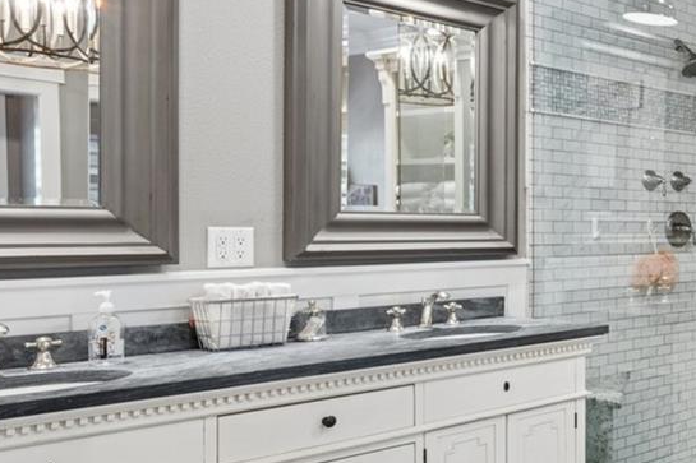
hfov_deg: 34.3
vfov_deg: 30.5
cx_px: 863
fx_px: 850
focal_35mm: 44
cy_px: 217
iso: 100
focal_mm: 15
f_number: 11
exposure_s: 2
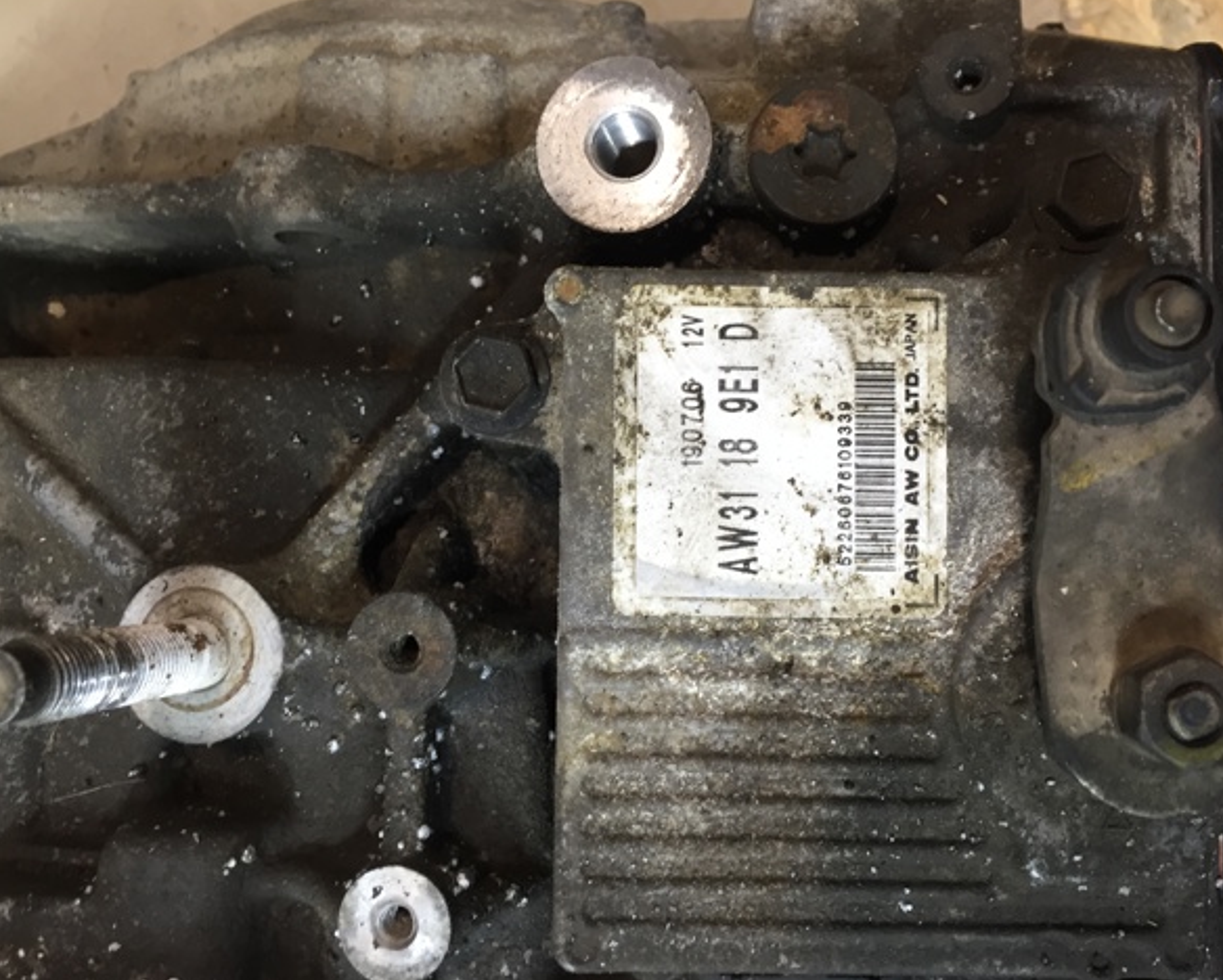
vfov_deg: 47.2
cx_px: 632
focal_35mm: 31
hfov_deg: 57.1
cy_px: 492
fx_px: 1123
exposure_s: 1/33
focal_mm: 4.15
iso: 100
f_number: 2.2
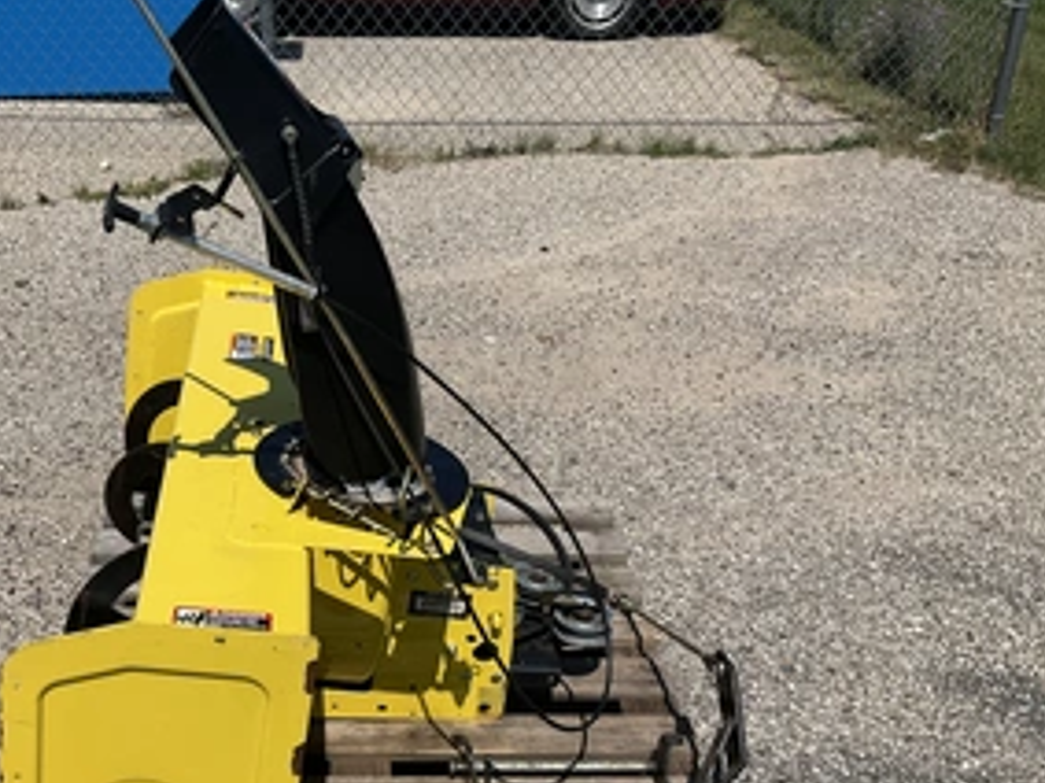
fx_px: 1237
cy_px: 524
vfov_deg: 34.8
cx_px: 347
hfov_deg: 45.1
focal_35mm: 41
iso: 25
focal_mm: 3
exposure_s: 1/3788
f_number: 1.8
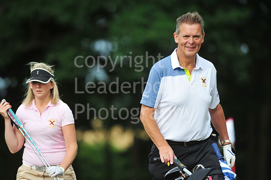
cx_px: 136
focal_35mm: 300
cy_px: 90
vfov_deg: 4.6
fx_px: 2257
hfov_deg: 6.9
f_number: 5
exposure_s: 1/2500
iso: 320
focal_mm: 300
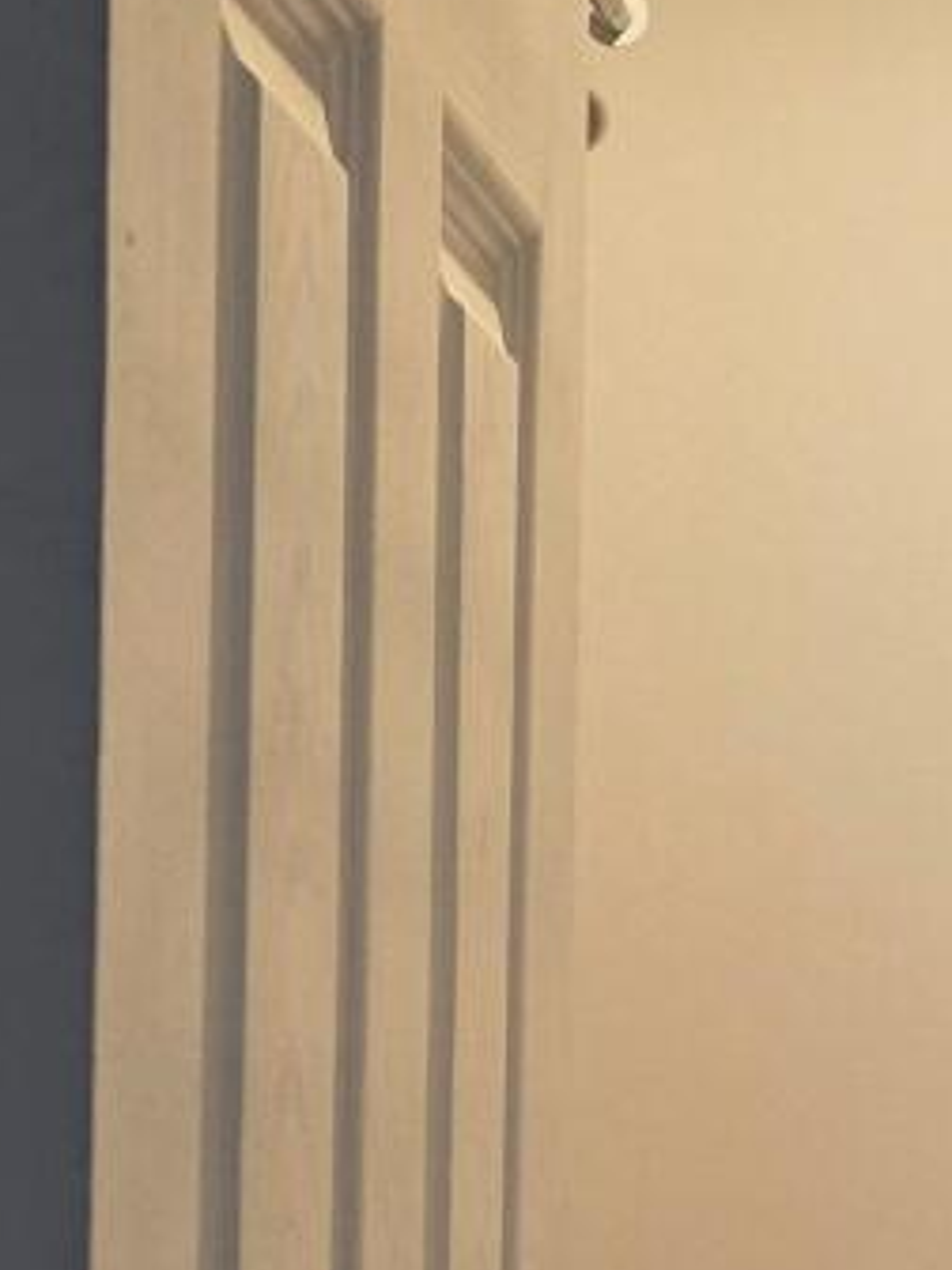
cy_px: 1300
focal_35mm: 137
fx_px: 5024
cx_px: 1927
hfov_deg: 10.0
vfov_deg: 14.2
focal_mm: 6.25
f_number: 1.7
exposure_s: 1/120
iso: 200
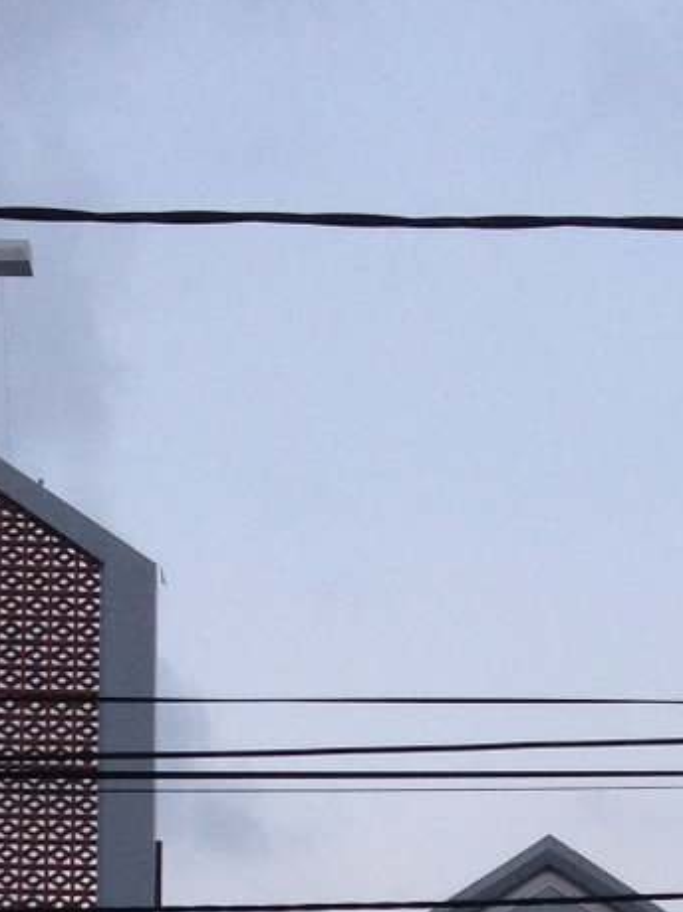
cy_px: 1484
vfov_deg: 15.4
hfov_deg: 12.8
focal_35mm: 115
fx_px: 3027
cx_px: 480
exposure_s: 1/60
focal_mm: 4.12
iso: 64
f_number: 2.4
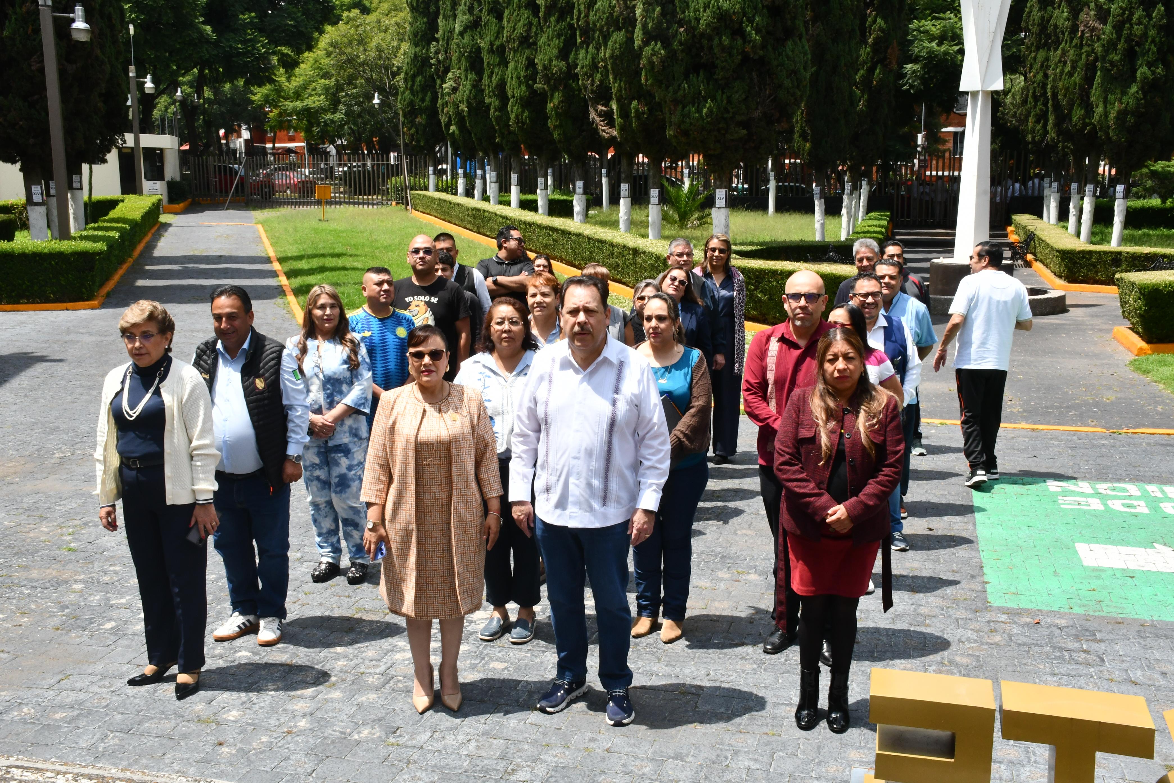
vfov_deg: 38.9
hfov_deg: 55.8
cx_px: 587
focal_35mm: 34
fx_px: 1109
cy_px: 392
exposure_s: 1/250
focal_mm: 23
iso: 800
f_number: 20
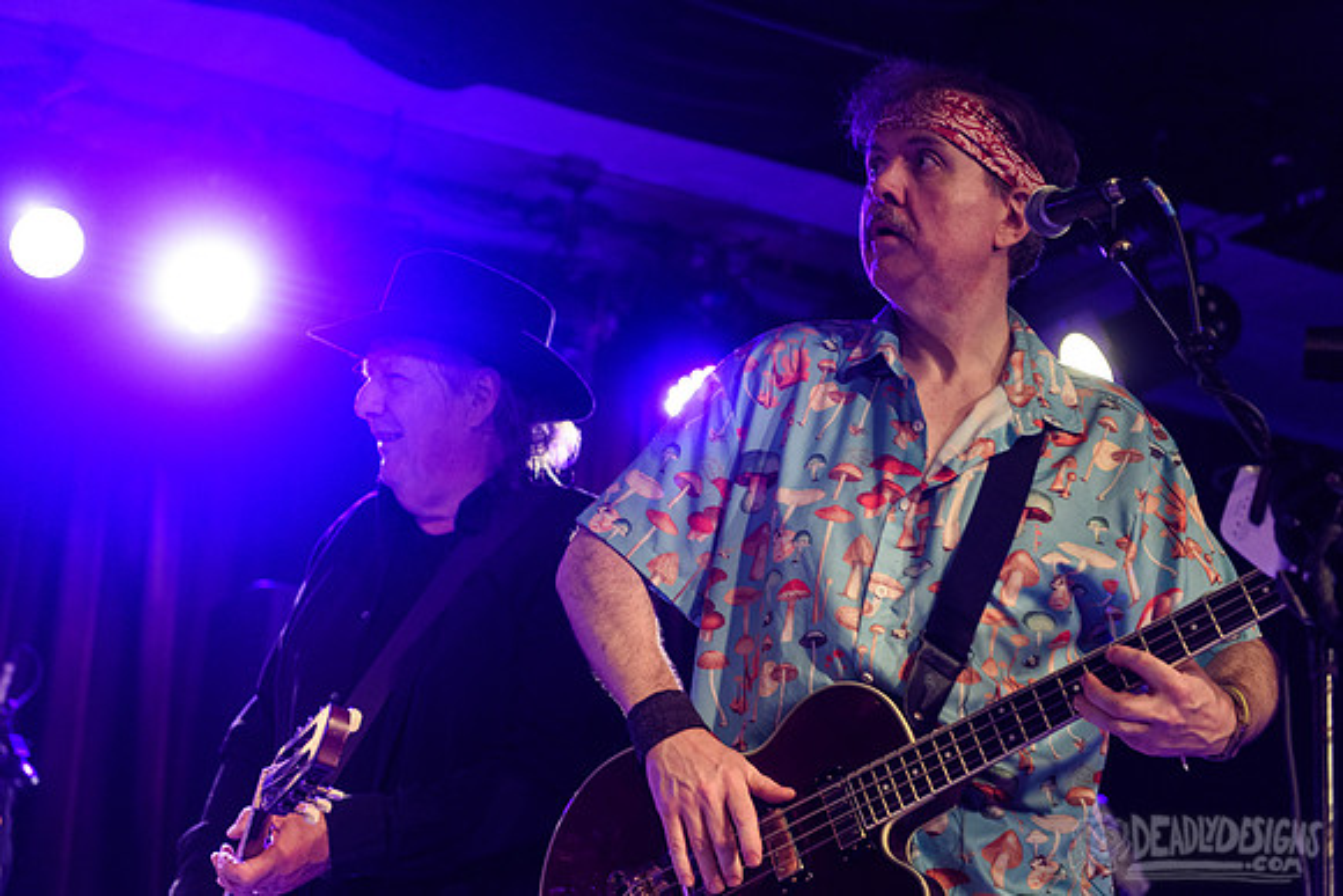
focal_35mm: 62
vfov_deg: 21.9
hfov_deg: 32.4
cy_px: 448
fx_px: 2313
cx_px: 672
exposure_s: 1/160
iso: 2500
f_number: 3.2
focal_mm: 62
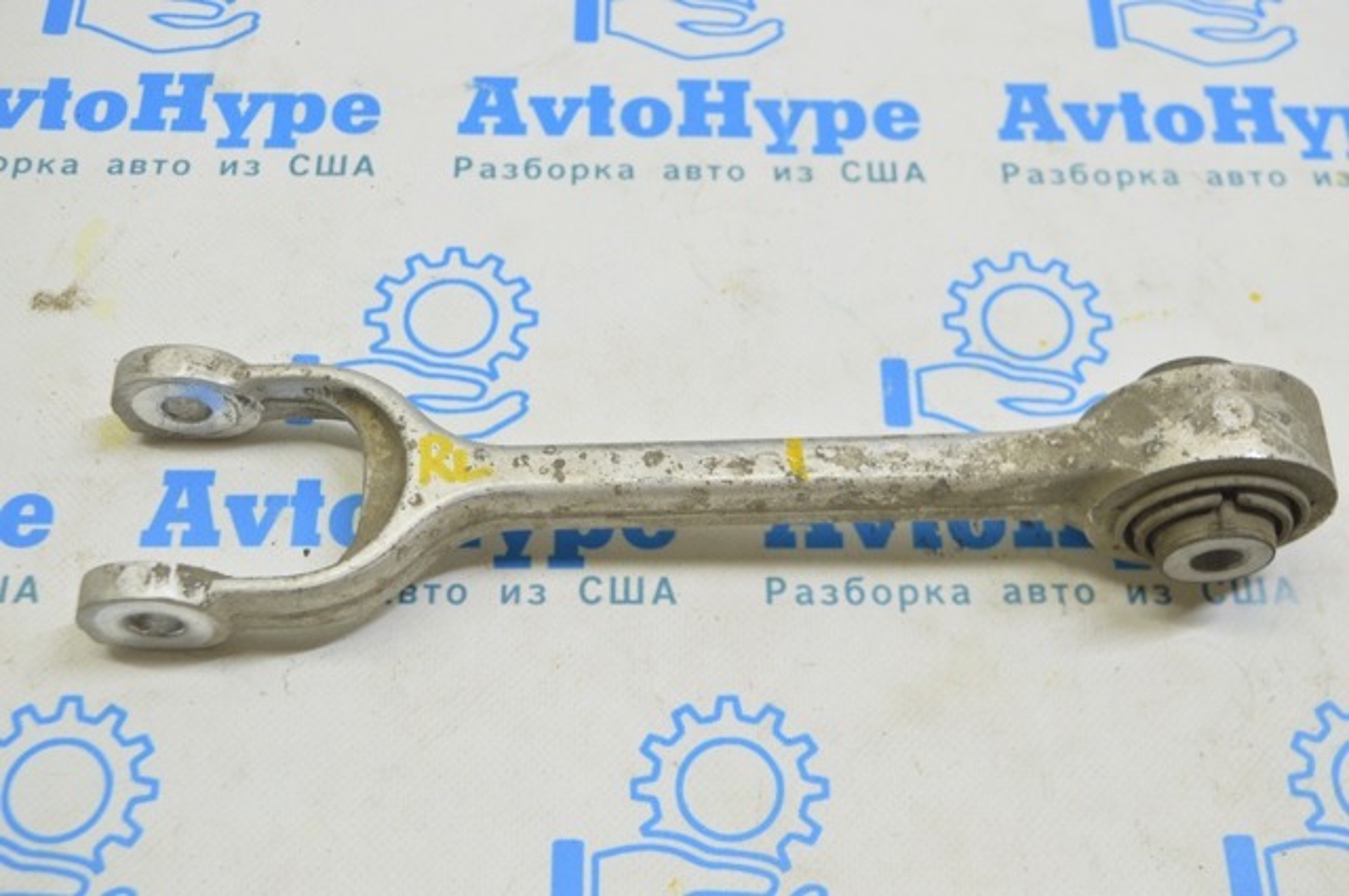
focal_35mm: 46
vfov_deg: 28.9
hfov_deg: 42.4
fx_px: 1740
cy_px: 448
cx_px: 674
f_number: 5.6
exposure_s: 1/20
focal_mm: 31
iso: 400
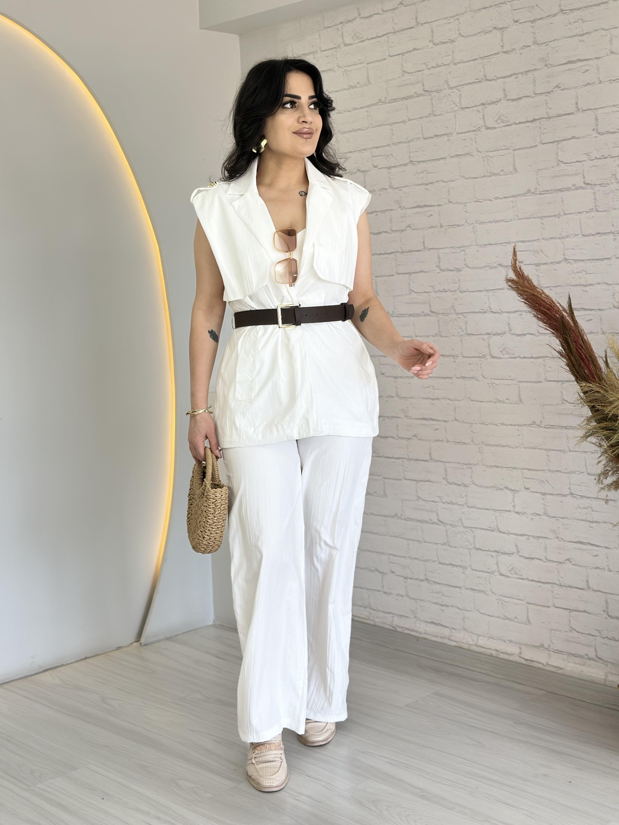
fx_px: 1144
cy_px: 412
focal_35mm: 48
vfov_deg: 39.7
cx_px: 310
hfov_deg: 30.3
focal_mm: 6.86
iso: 80
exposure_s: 1/208
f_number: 1.78
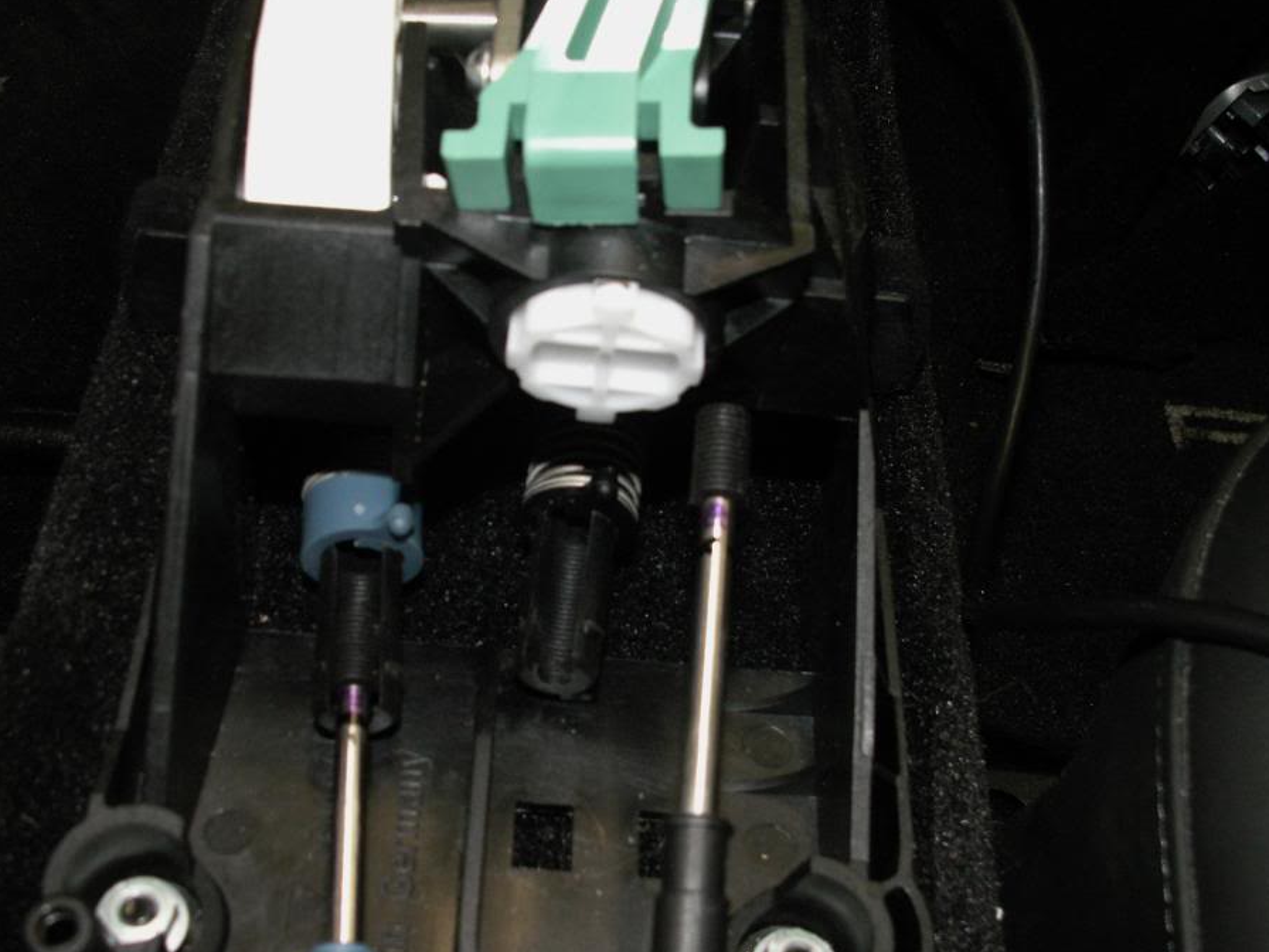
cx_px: 630
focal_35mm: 40
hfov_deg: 46.8
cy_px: 490
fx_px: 1466
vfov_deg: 36.0
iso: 160
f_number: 3.2
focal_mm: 5.86
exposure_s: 1/40
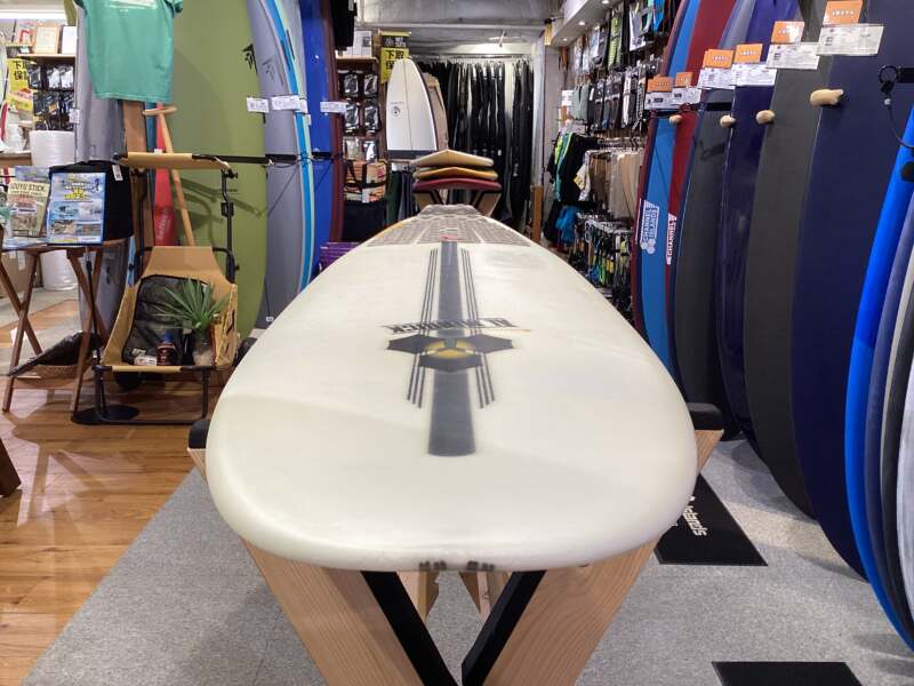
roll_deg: -1.2
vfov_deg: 45.4
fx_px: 819
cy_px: 343
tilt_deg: -13.5
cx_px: 457
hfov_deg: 58.4
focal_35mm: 31
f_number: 2.4
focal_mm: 3.3
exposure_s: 1/60
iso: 50
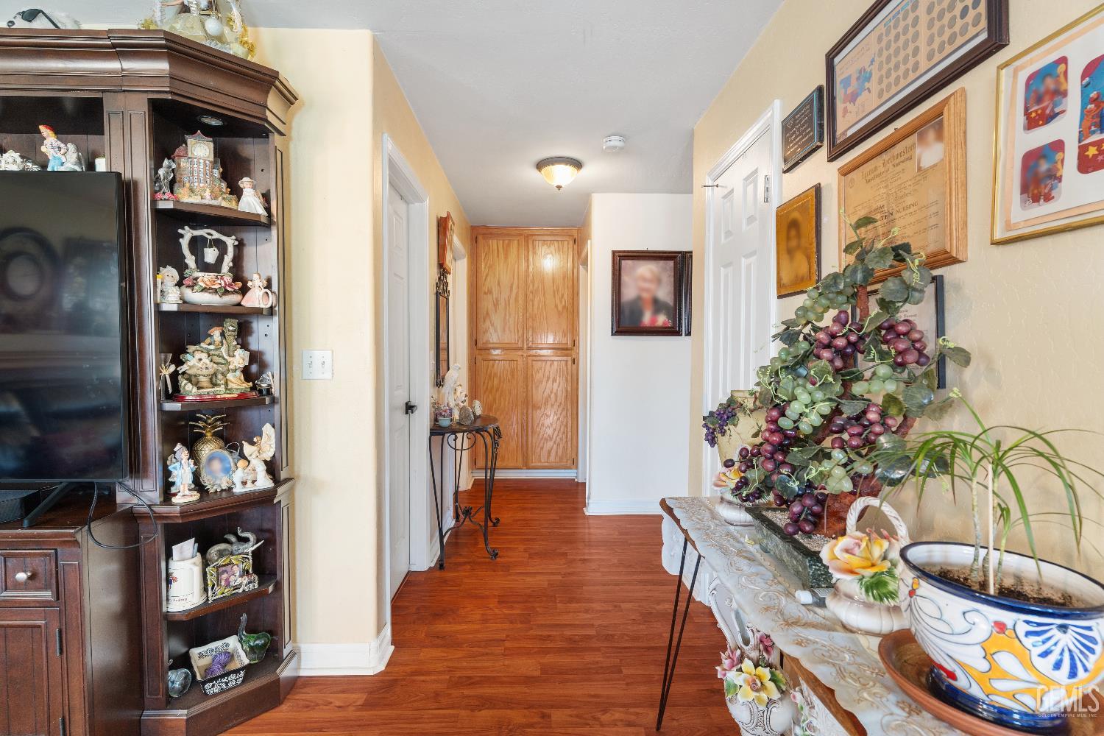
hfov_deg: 93.3
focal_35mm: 17
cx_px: 552
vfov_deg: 70.4
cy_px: 368
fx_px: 521
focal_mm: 17
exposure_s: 1
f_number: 5.6
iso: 400
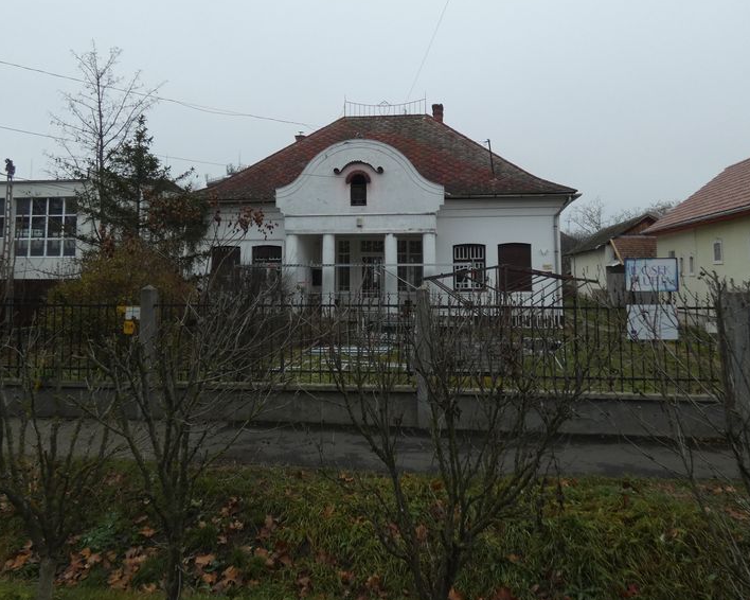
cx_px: 380
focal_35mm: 27
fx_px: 599
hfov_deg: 64.1
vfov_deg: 52.6
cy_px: 223
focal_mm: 3.6
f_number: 2.8
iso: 80
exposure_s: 1/320
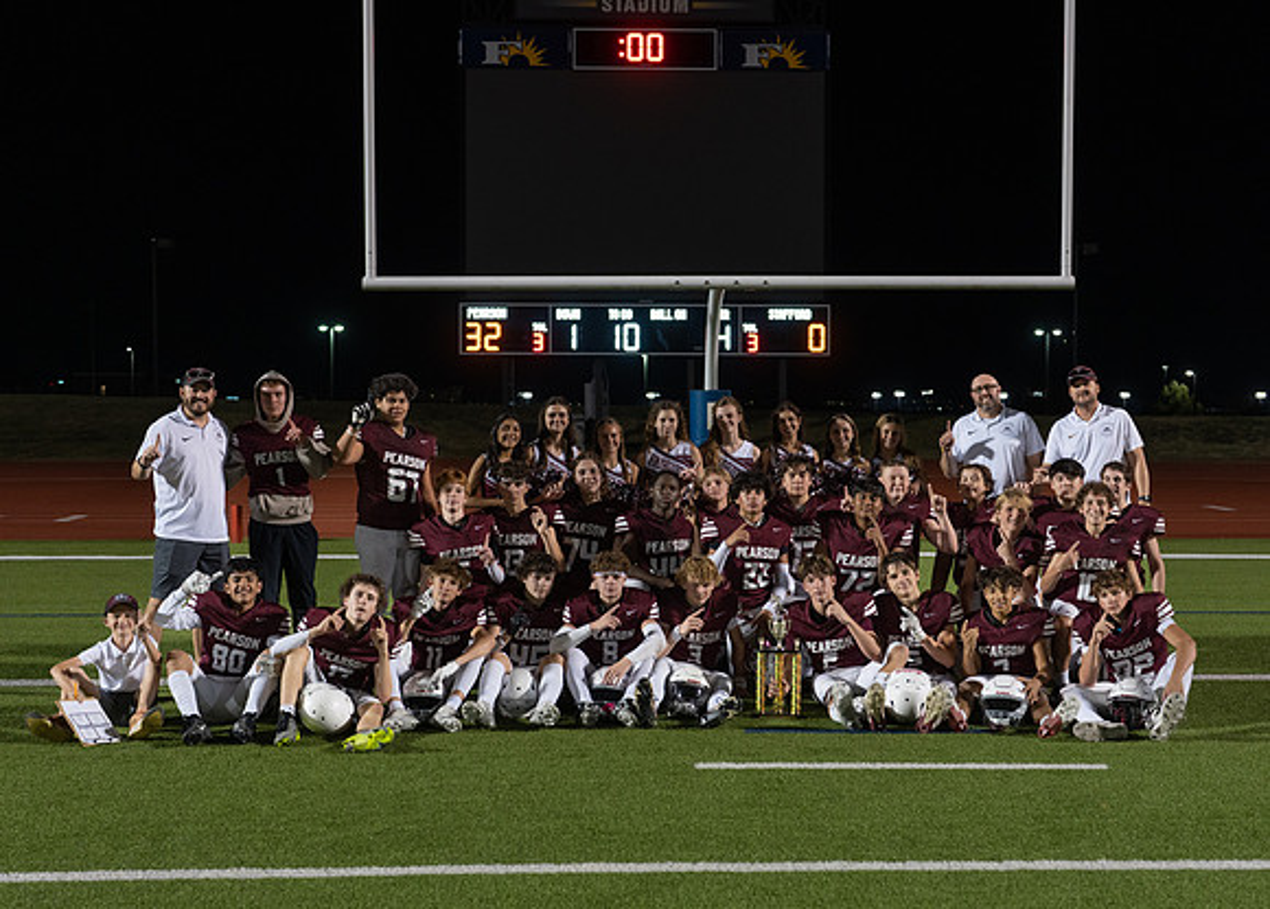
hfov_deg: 35.2
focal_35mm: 55
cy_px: 463
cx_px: 660
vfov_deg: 25.6
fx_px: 2002
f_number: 2.8
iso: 1000
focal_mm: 50
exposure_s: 1/320
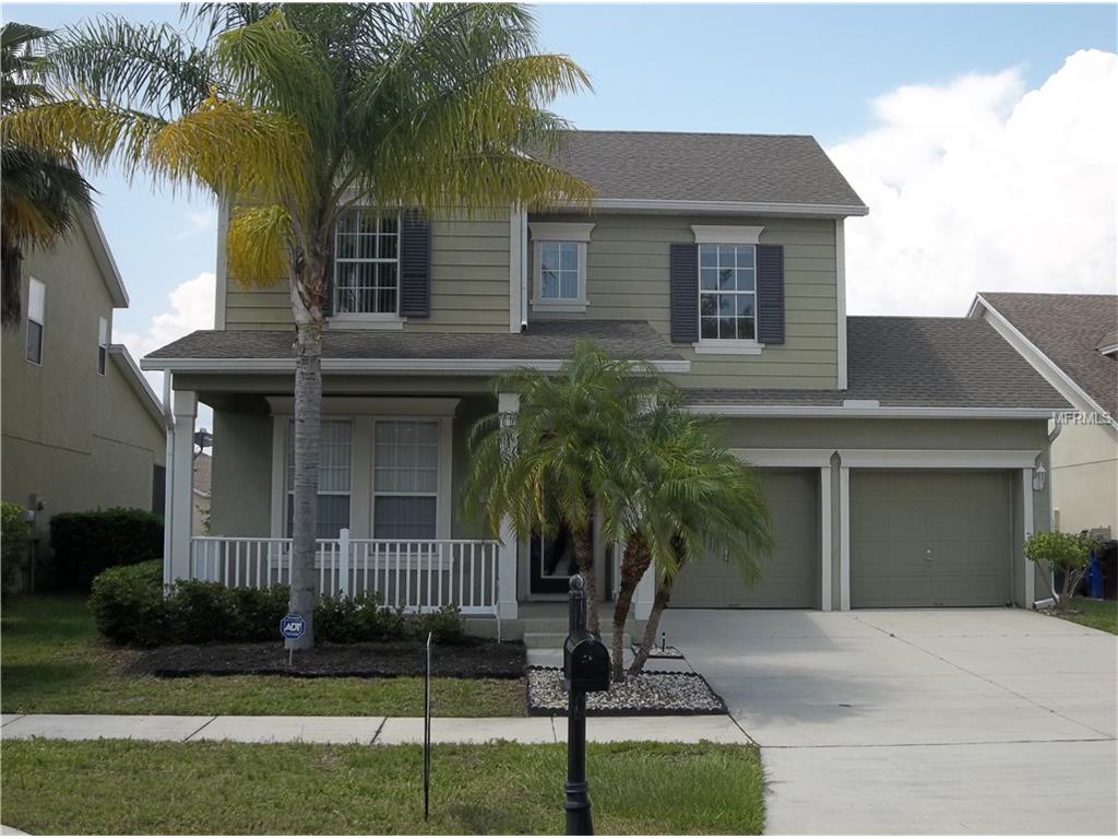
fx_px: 1421
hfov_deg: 42.9
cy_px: 420
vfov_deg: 32.9
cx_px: 559
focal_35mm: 44
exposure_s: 1/500
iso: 80
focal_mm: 7.8
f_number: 4.5
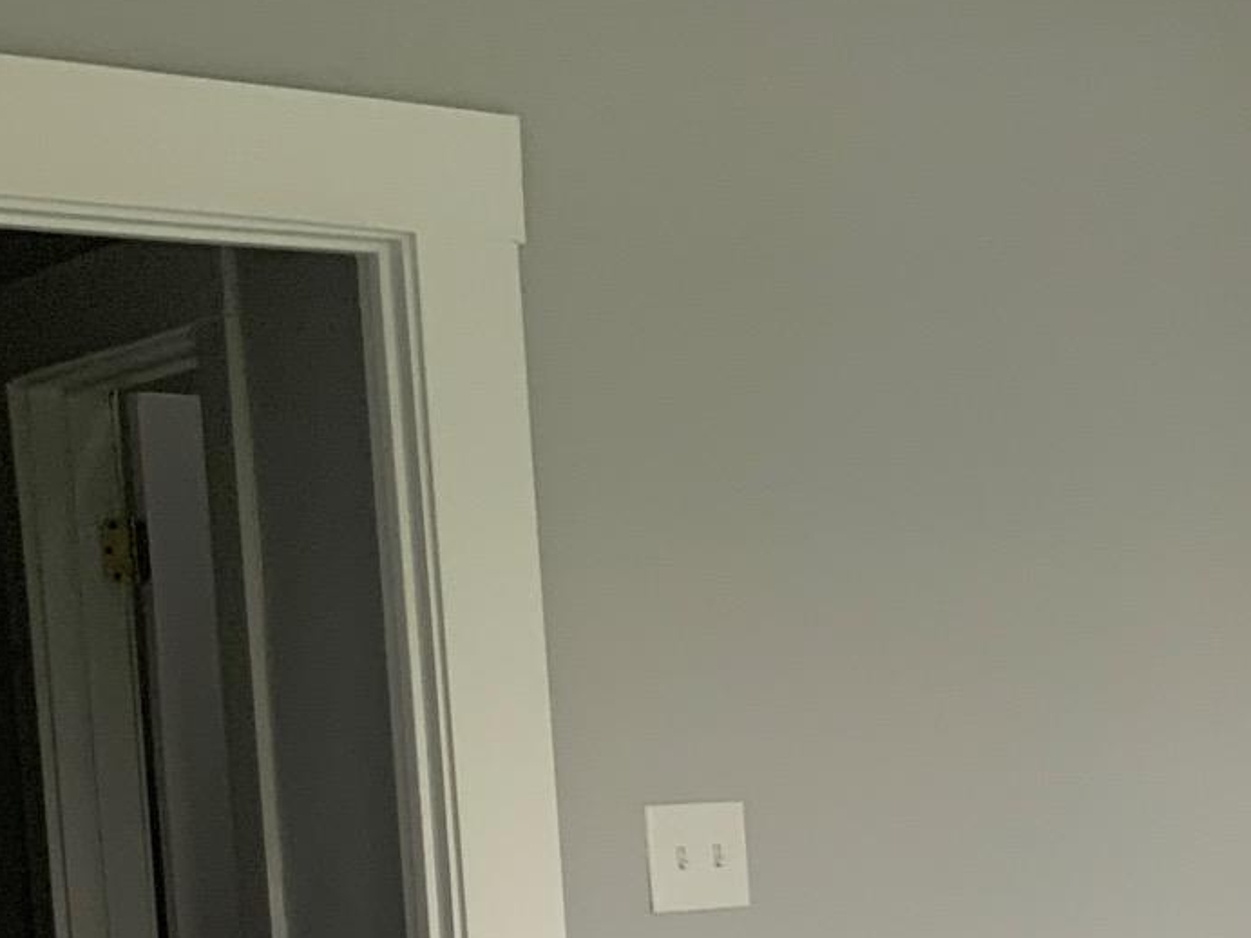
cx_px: 1412
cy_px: 1206
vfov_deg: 16.3
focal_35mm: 86
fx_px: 3107
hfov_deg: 21.5
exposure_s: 1/122
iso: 50
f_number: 1.8
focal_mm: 3
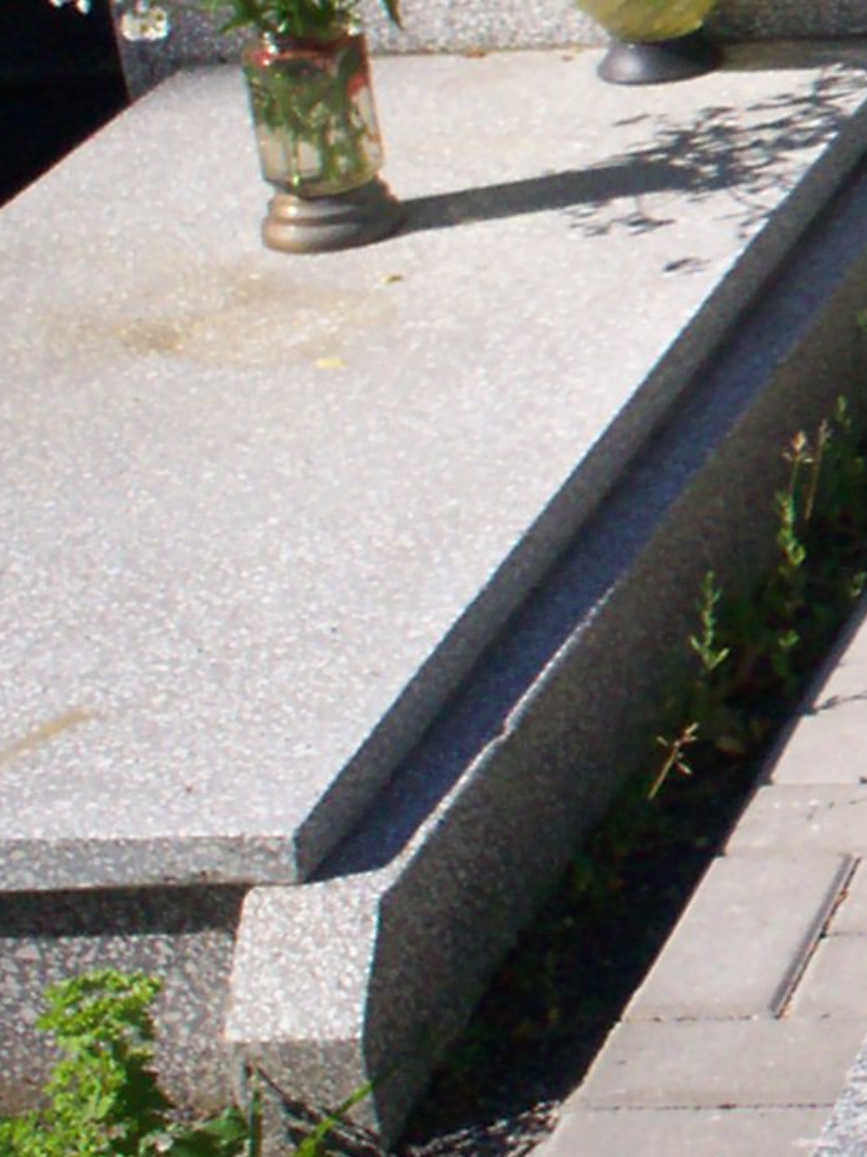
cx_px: 1869
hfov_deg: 10.0
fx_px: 4510
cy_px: 10
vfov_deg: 14.4
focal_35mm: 135
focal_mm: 6
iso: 100
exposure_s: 1/526
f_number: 4.5
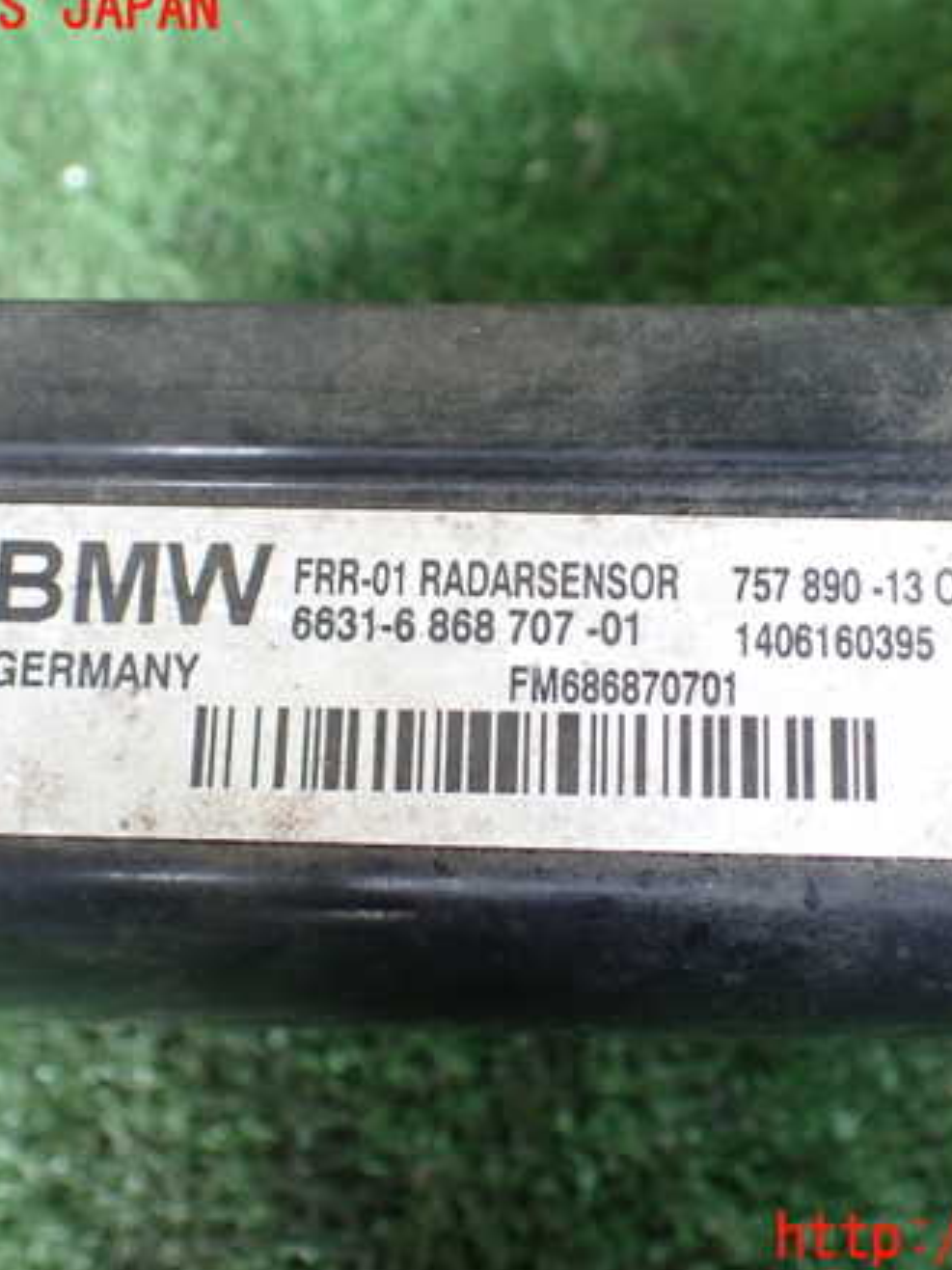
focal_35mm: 41
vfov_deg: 45.8
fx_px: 1504
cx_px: 561
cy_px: 625
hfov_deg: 35.0
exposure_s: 1/125
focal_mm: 5.4
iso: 800
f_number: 2.3
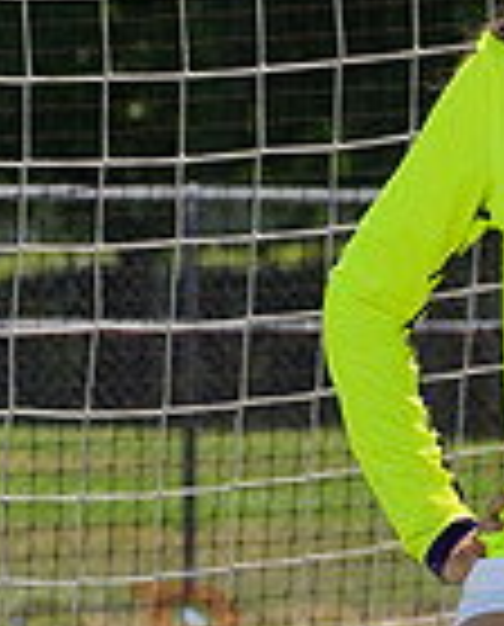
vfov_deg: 2.3
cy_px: 626
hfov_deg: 1.9
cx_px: 608
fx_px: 15576
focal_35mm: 839
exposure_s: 1/250
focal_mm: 215
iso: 200
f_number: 13
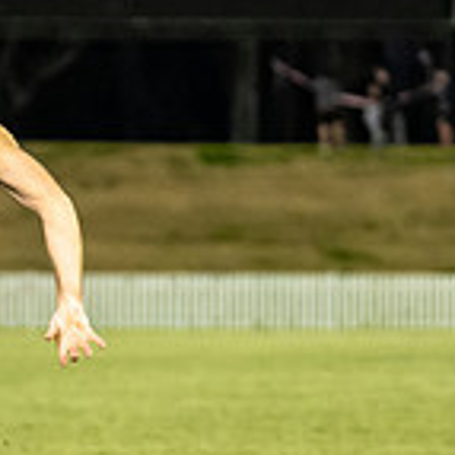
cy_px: 331
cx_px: 68
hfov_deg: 3.1
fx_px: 8476
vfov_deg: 3.1
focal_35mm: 570
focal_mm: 120
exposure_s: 1/1250
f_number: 2.8
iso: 4000
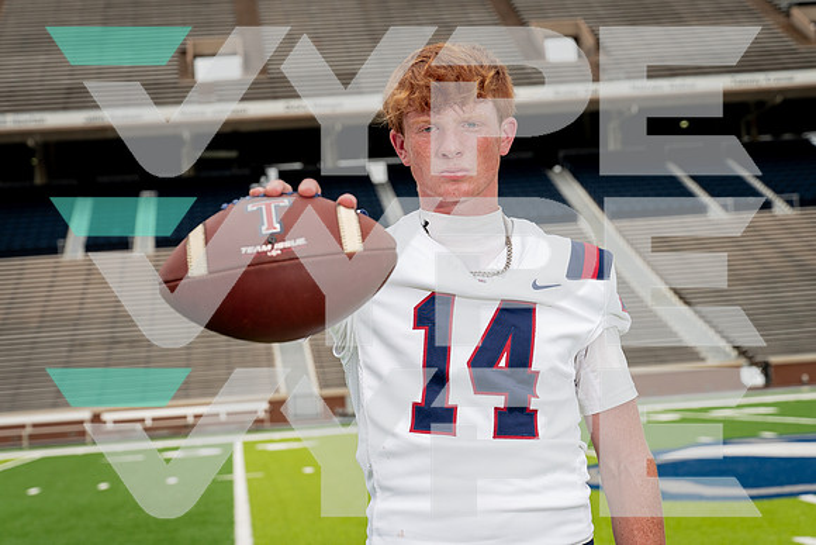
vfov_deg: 17.8
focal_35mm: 77
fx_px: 1740
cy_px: 272
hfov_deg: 26.4
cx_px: 408
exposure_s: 1/400
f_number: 5.6
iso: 100
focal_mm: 70
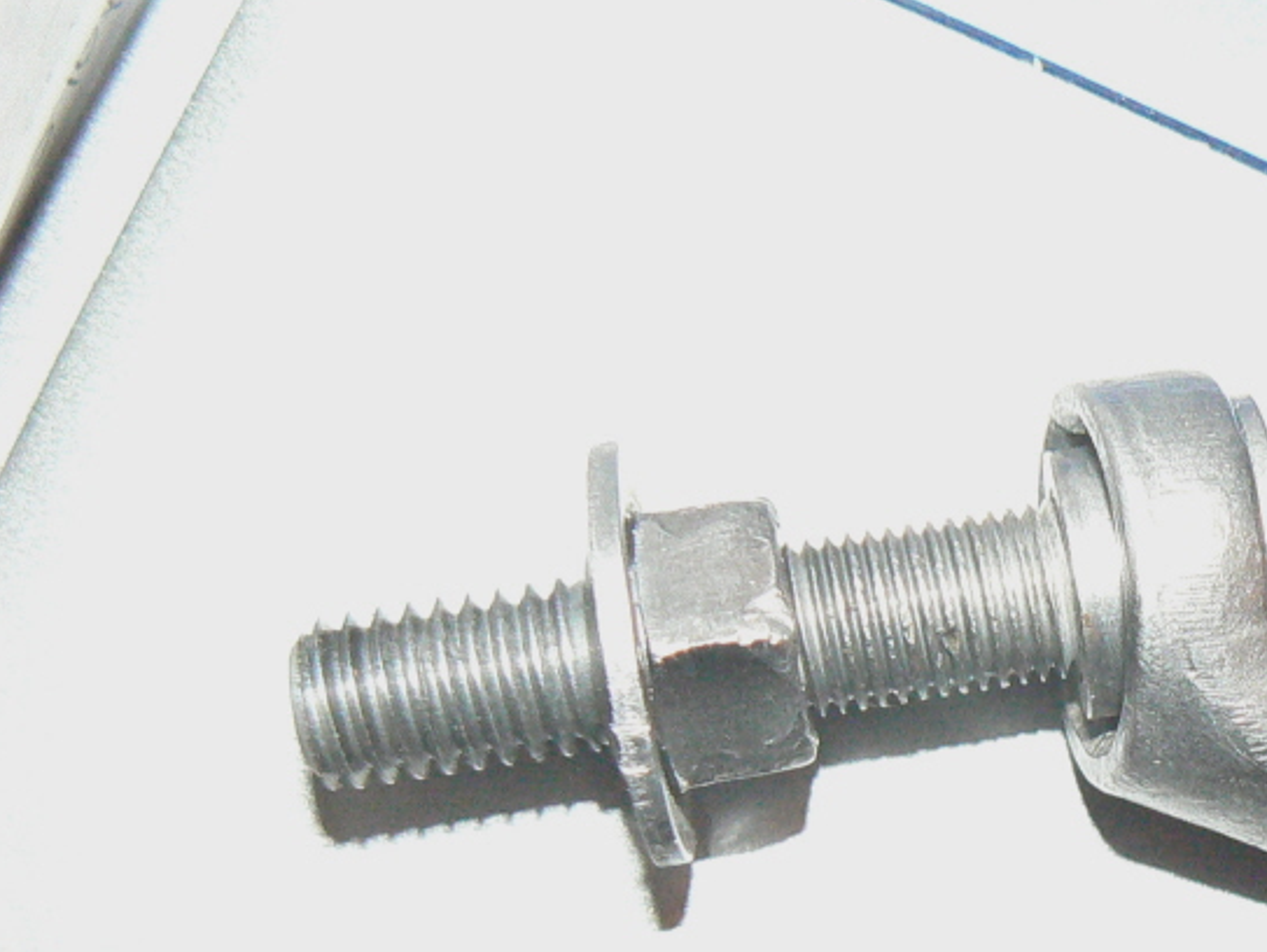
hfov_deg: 35.5
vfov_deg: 27.3
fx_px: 1941
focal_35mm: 53
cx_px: 922
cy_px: 686
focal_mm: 6
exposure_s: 1/30
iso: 400
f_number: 2.8
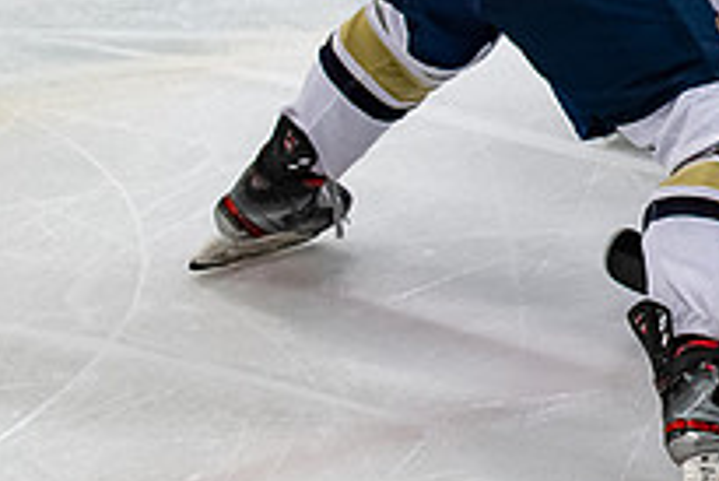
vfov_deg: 4.0
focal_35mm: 345
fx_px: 6895
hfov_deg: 5.9
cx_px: 1109
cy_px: -219
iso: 1400
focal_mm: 70
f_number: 3.5
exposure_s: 1/800
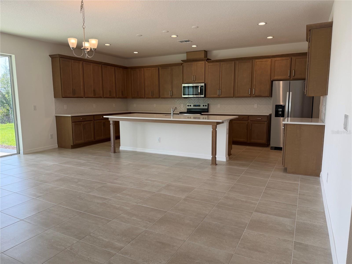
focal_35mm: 24
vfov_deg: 56.8
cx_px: 176
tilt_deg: -7.1
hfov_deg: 71.6
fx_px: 244
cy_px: 132
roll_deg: +0.1
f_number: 1.78
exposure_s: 1/315
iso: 100
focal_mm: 6.76
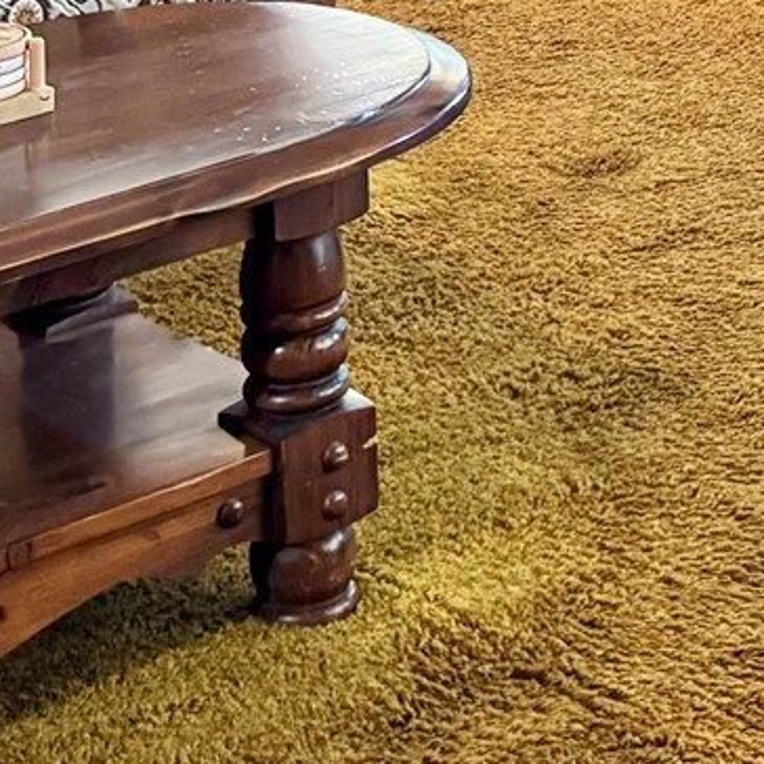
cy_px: -554
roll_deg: +0.4
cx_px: 856
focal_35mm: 112
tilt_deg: -4.4
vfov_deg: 14.0
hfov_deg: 15.1
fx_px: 2797
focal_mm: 6.76
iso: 1250
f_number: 1.78
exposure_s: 1/30
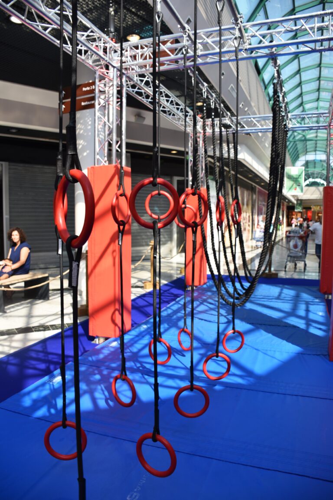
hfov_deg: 47.9
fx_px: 375
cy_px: 250
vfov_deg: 67.4
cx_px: 166
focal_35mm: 27
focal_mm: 18
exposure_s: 1/40
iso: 100
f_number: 4
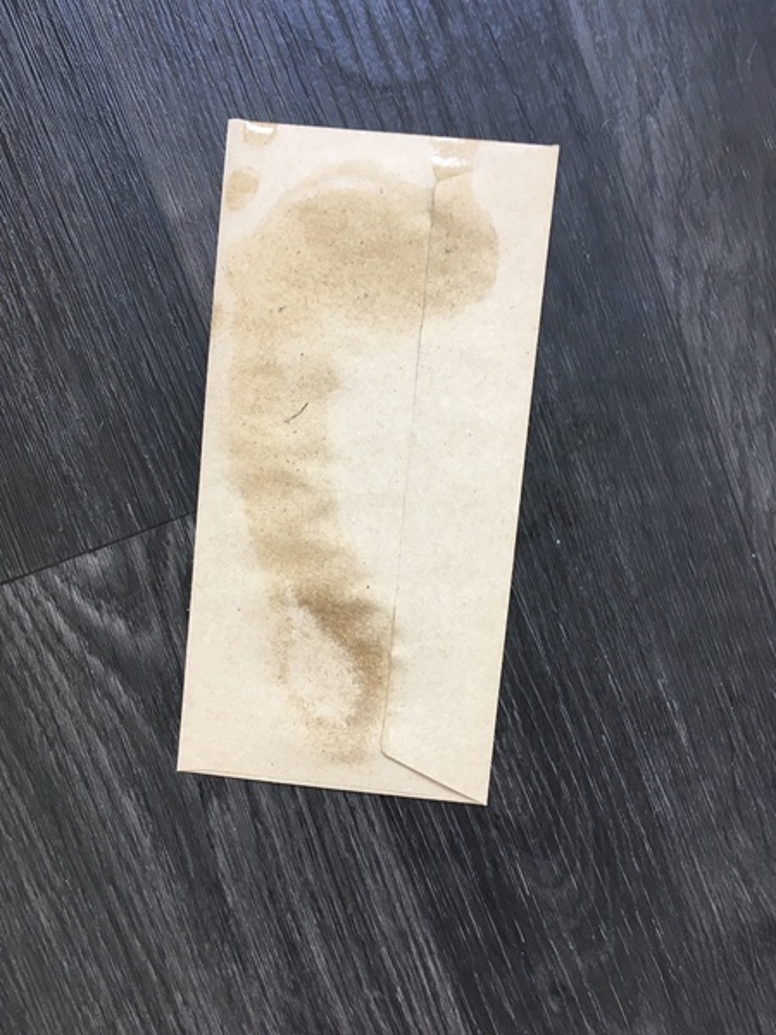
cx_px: 388
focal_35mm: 29
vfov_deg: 61.7
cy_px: 518
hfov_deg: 48.2
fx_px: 867
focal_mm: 4.15
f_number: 2.2
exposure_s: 1/33
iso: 64
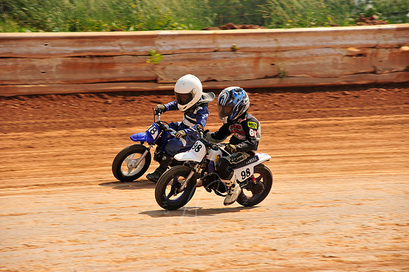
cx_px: 204
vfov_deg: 6.9
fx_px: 2271
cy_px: 136
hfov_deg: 10.3
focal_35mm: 200
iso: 200
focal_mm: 200
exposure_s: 1/400
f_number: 9
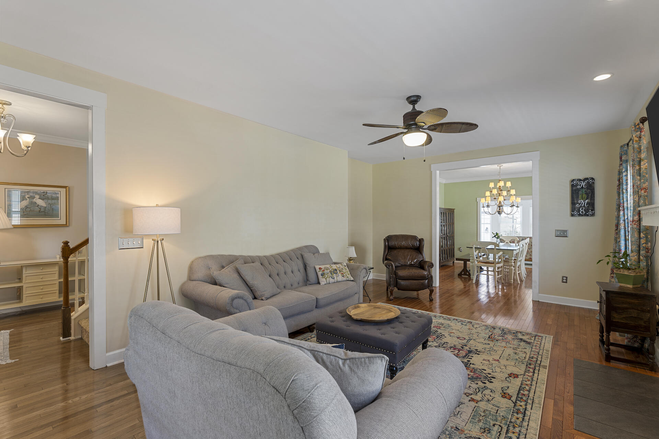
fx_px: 293
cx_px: 330
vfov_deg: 73.7
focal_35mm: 16
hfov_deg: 96.7
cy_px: 220
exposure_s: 2
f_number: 7.1
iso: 100
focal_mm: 16
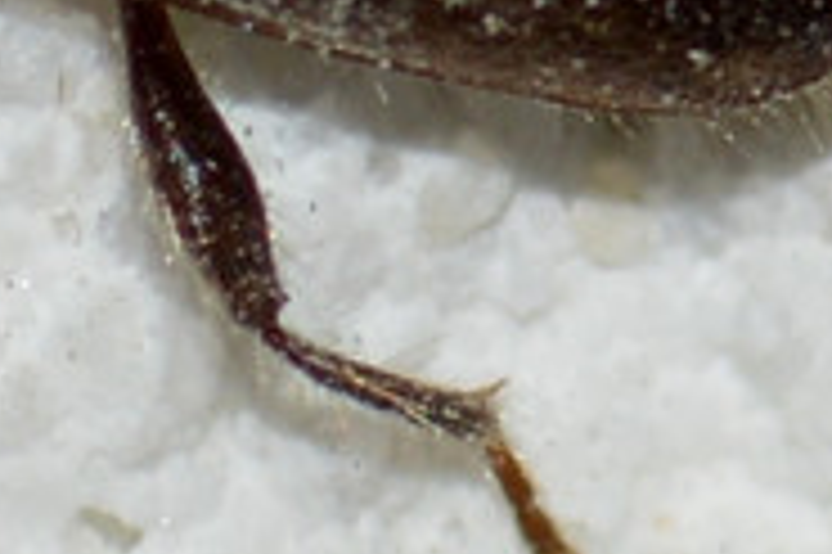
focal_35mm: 780
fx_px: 18010
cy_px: -347
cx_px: -216
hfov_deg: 2.6
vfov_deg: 1.8
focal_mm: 100
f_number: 13
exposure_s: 1/200
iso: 100
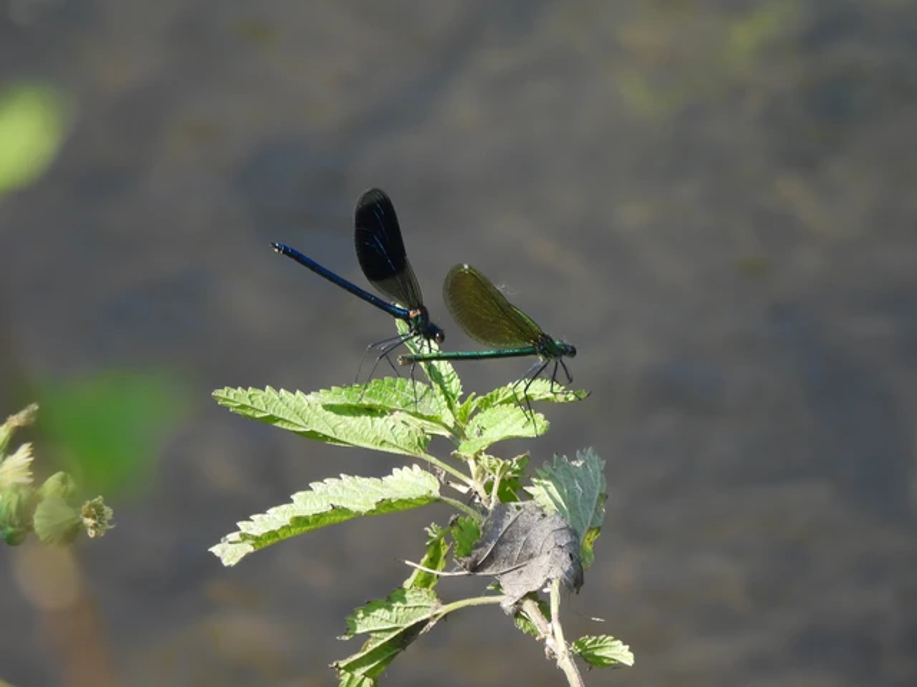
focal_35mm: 1000
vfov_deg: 1.5
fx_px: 26491
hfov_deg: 2.0
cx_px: 458
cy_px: 344
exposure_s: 1/160
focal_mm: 178
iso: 100
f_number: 5.6
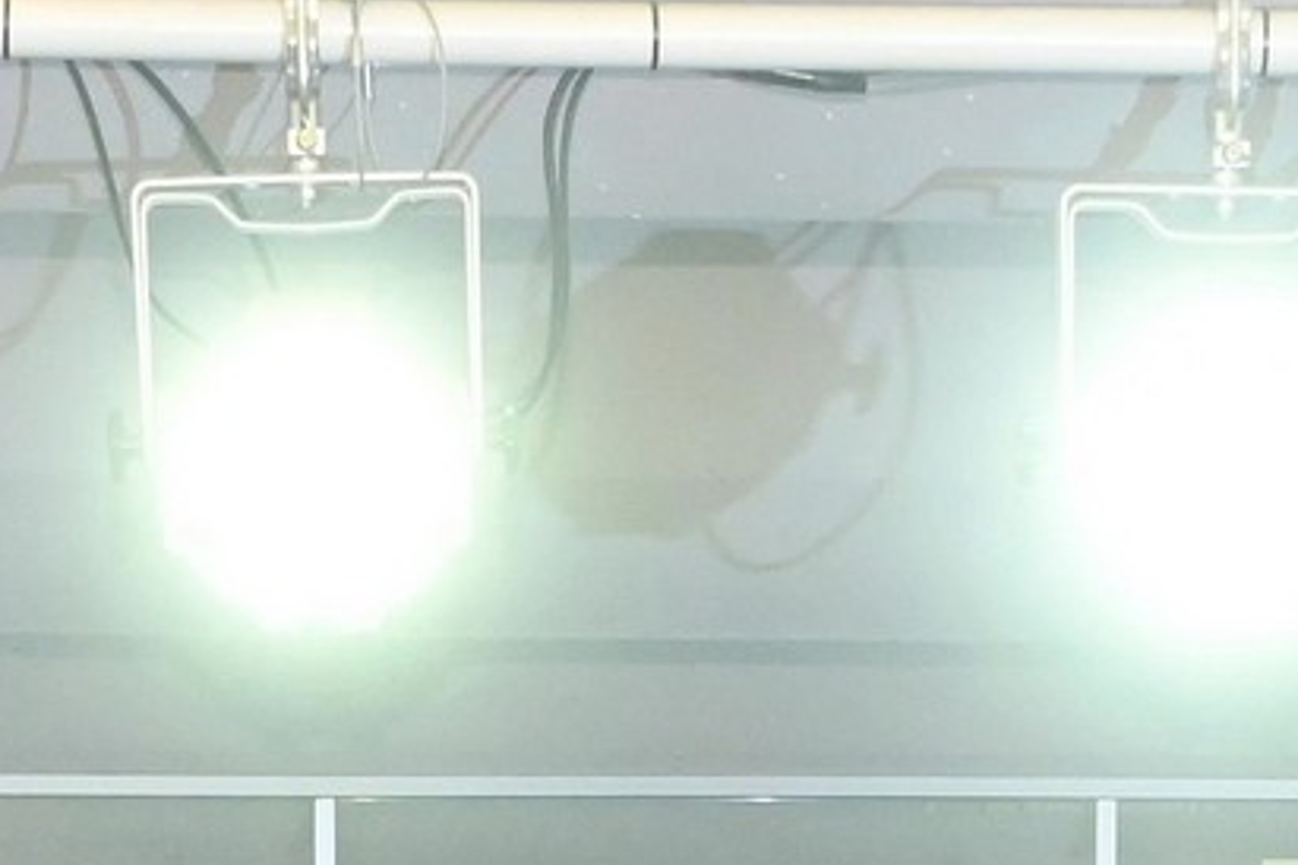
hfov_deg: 10.8
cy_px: 2216
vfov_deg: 6.8
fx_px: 6814
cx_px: 101
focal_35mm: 189
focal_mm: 24
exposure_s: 1/125
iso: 1400
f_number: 4
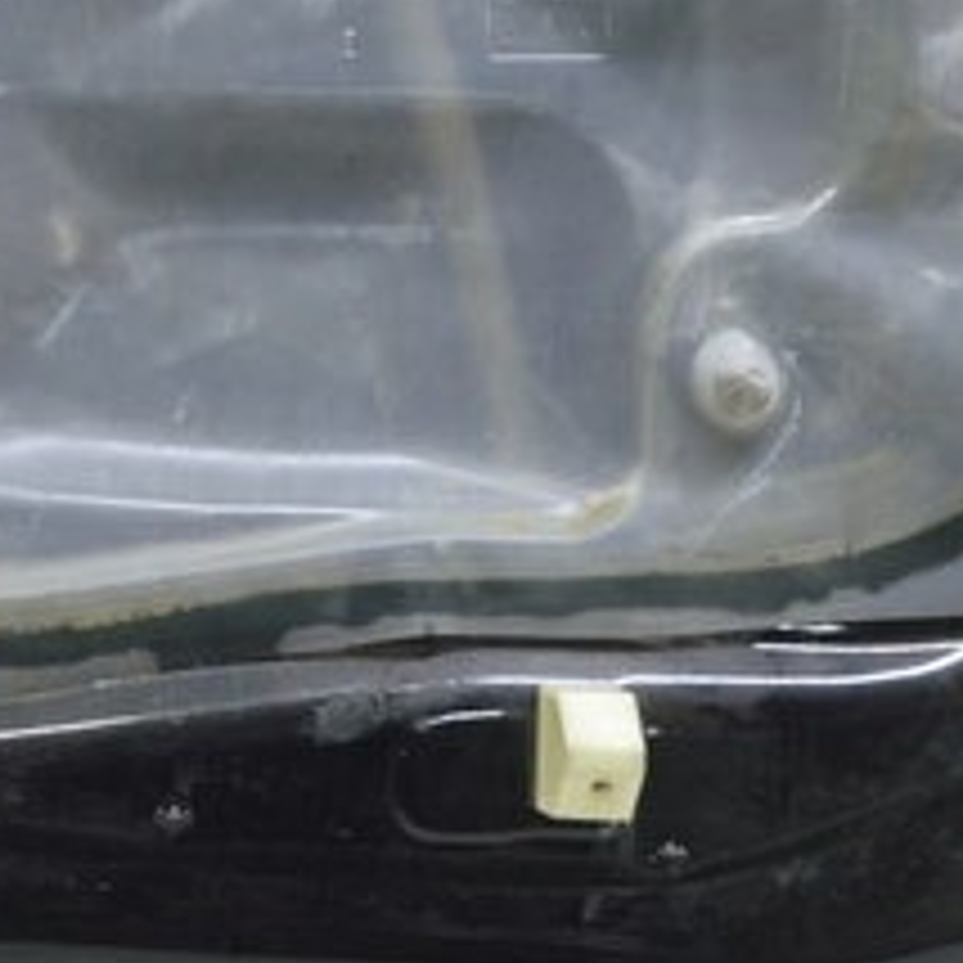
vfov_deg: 12.7
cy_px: -232
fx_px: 4218
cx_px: -135
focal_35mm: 134
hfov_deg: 12.8
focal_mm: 22
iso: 400
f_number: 5.6
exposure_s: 1/20
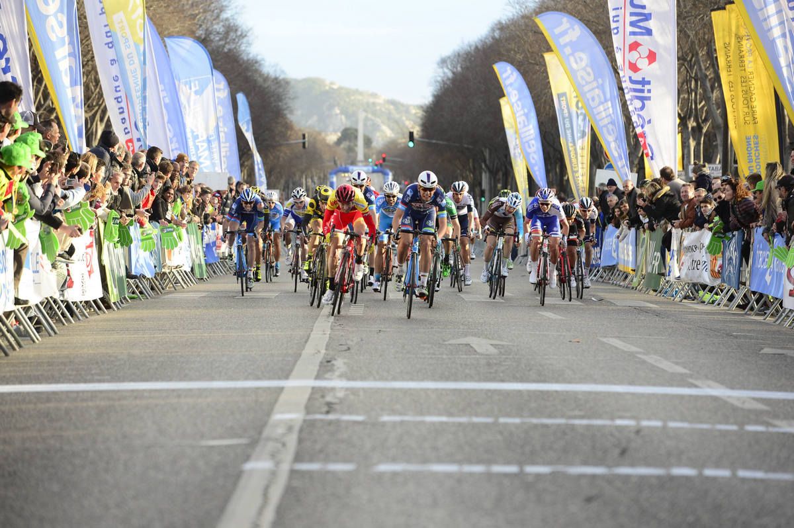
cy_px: 264
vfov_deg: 8.1
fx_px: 3746
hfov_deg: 12.1
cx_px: 397
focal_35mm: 170
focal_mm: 170
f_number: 5
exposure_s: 1/800
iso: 1000
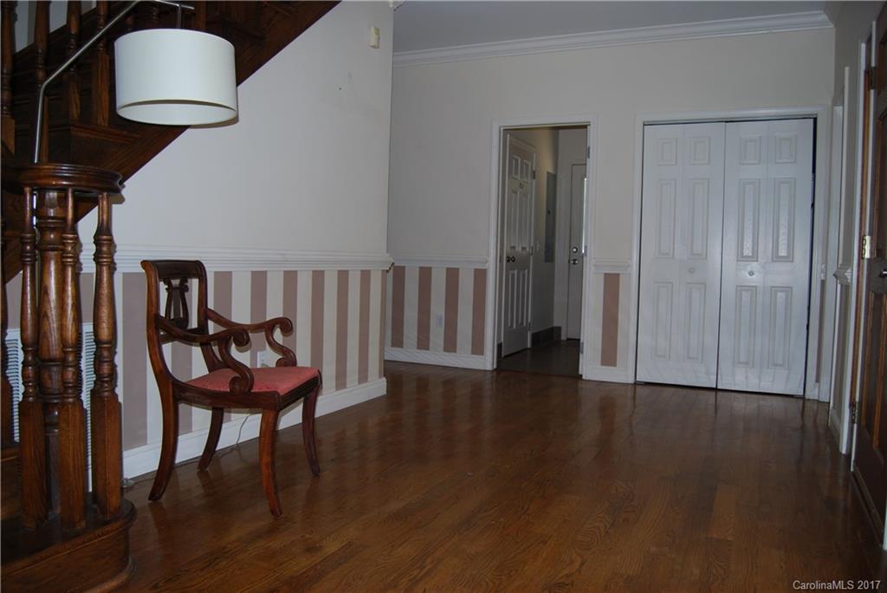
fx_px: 666
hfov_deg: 67.4
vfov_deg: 48.0
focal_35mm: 27
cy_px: 296
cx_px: 444
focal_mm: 18
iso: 200
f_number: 3.5
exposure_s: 1/60
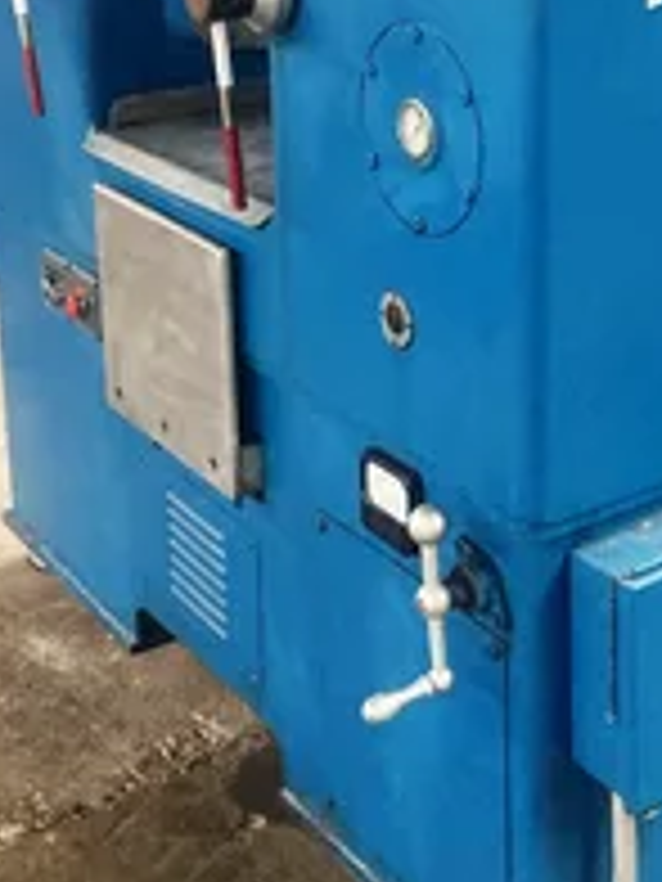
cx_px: 585
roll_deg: +0.4
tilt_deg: -9.8
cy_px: 180
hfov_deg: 25.0
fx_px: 1453
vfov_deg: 32.9
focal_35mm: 57
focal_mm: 3.99
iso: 250
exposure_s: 1/60
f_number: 1.8
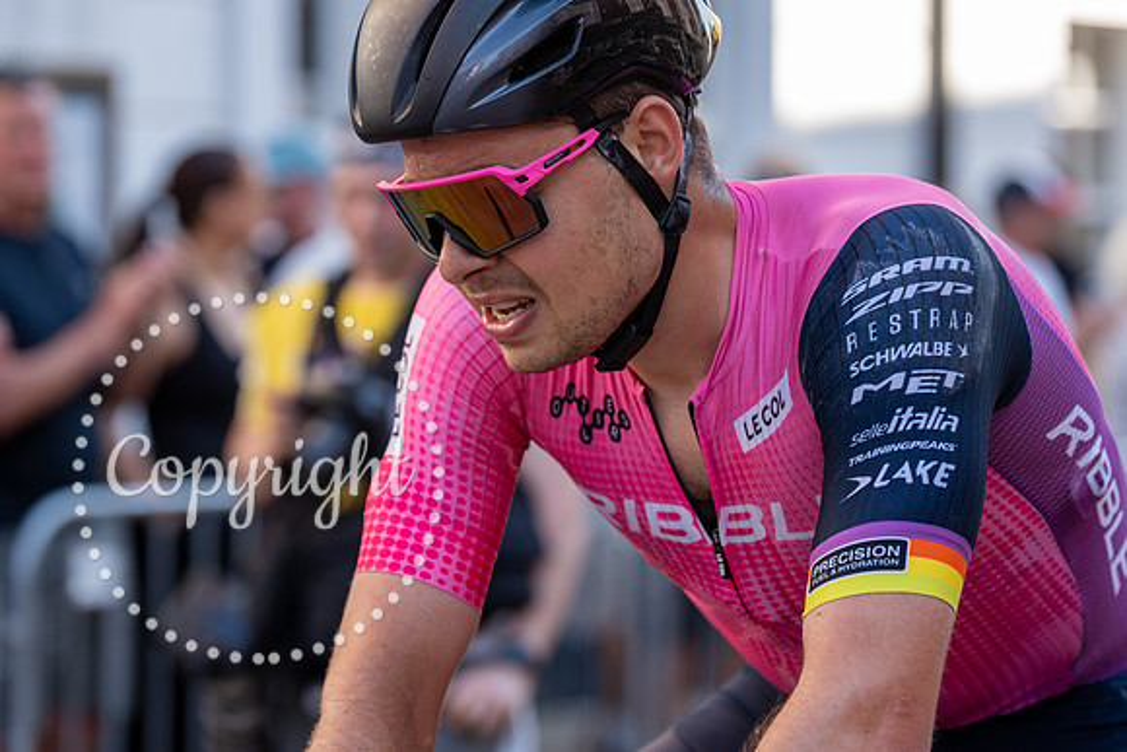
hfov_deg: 15.9
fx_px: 4039
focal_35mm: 129
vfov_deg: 10.6
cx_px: 564
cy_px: 376
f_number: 4
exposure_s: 1/1000
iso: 800
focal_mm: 129
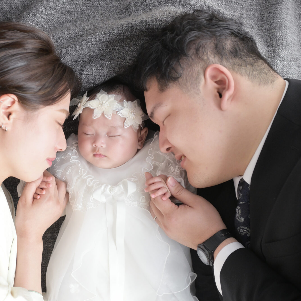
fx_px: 512
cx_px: 117
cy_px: 152
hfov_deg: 32.7
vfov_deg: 32.8
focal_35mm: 52
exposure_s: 1/400
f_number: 4
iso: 1600
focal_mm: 40
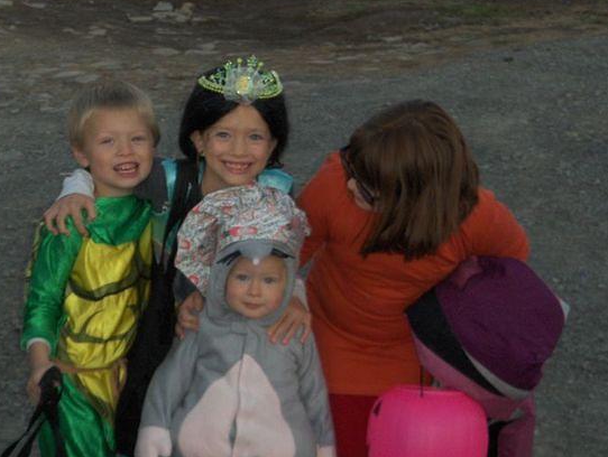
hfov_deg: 13.7
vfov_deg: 10.3
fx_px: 2533
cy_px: 226
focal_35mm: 144
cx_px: 275
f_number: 4.2
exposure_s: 1/150
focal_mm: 19.6
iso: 100
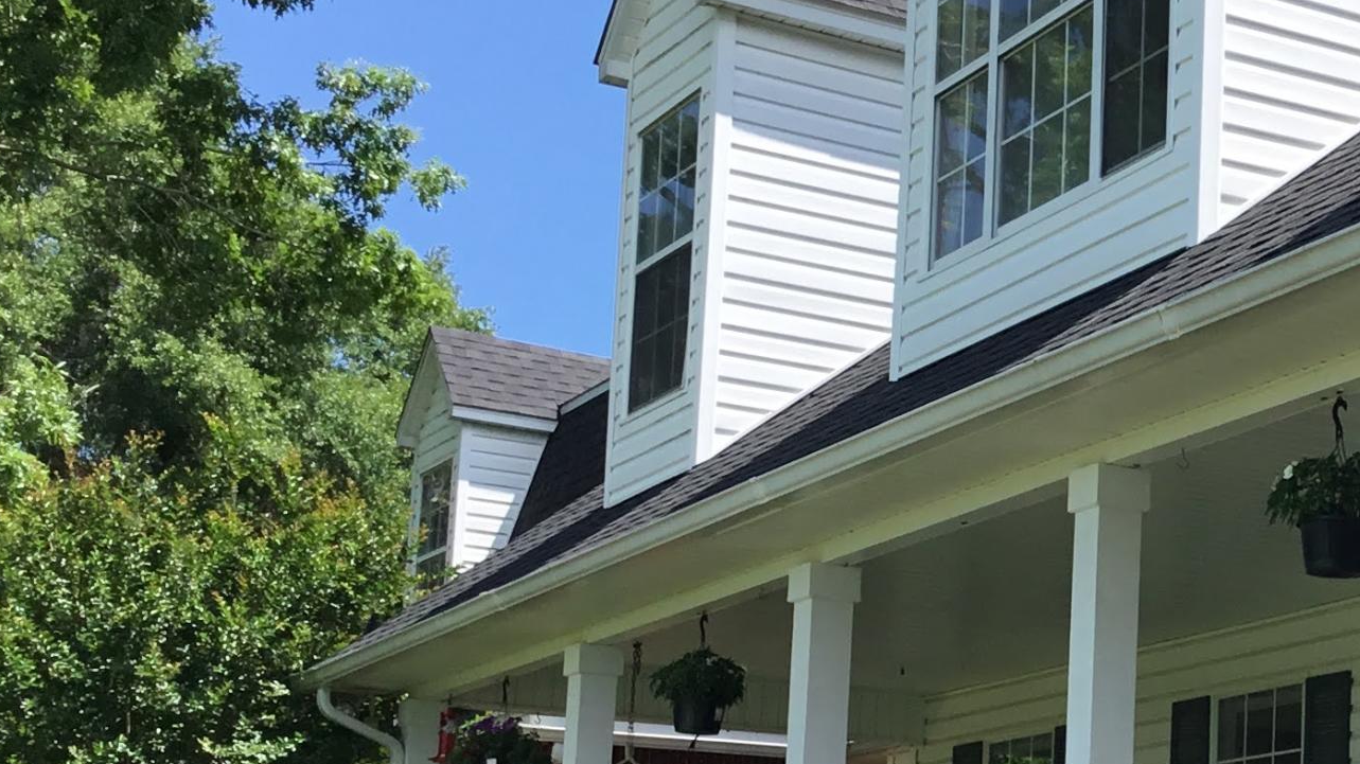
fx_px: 2848
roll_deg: -1.0
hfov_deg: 25.3
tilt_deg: +8.0
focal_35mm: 79
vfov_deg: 15.2
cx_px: 1408
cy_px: 633
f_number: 2.4
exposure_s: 1/715
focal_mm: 3.3
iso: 25
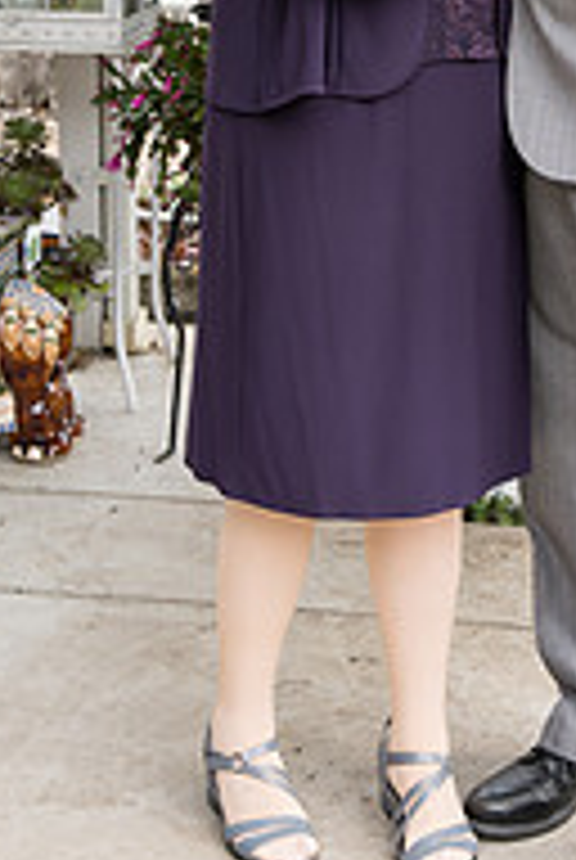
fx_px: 2248
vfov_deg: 21.0
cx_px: 504
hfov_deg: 14.5
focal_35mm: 94
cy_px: 27
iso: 400
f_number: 5
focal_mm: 40
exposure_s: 1/500
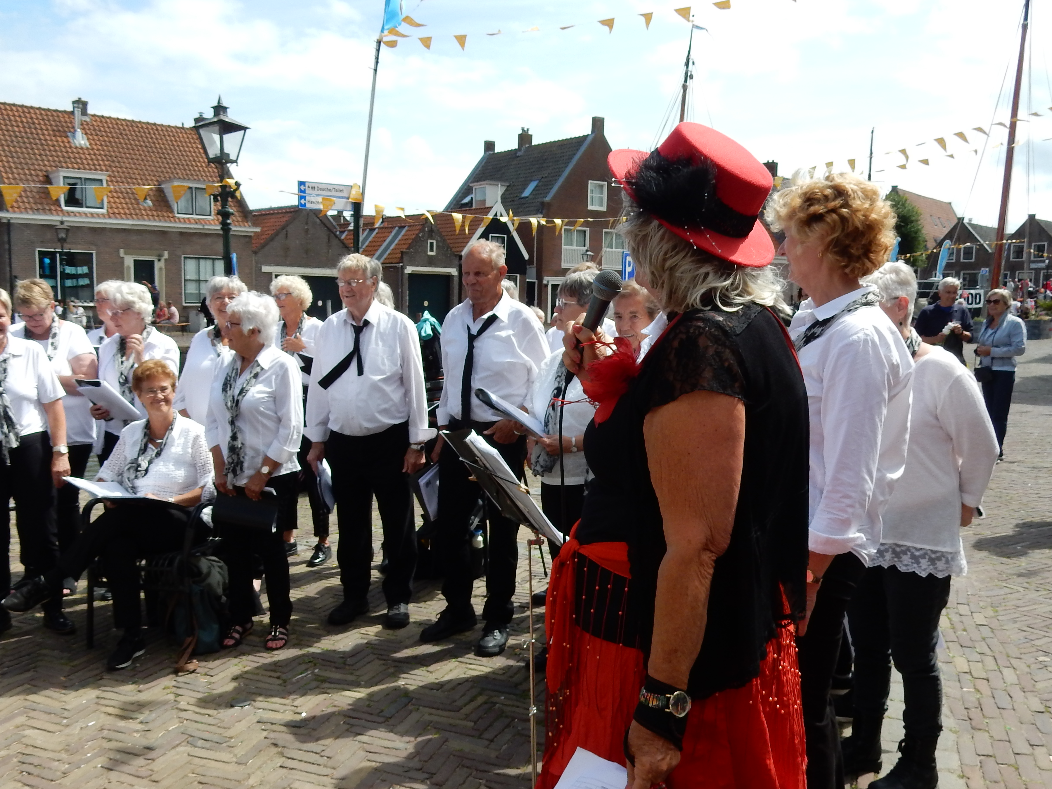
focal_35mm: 32
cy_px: 421
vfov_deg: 44.1
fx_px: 972
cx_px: 449
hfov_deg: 56.6
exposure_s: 1/1000
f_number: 3.7
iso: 125
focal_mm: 4.5
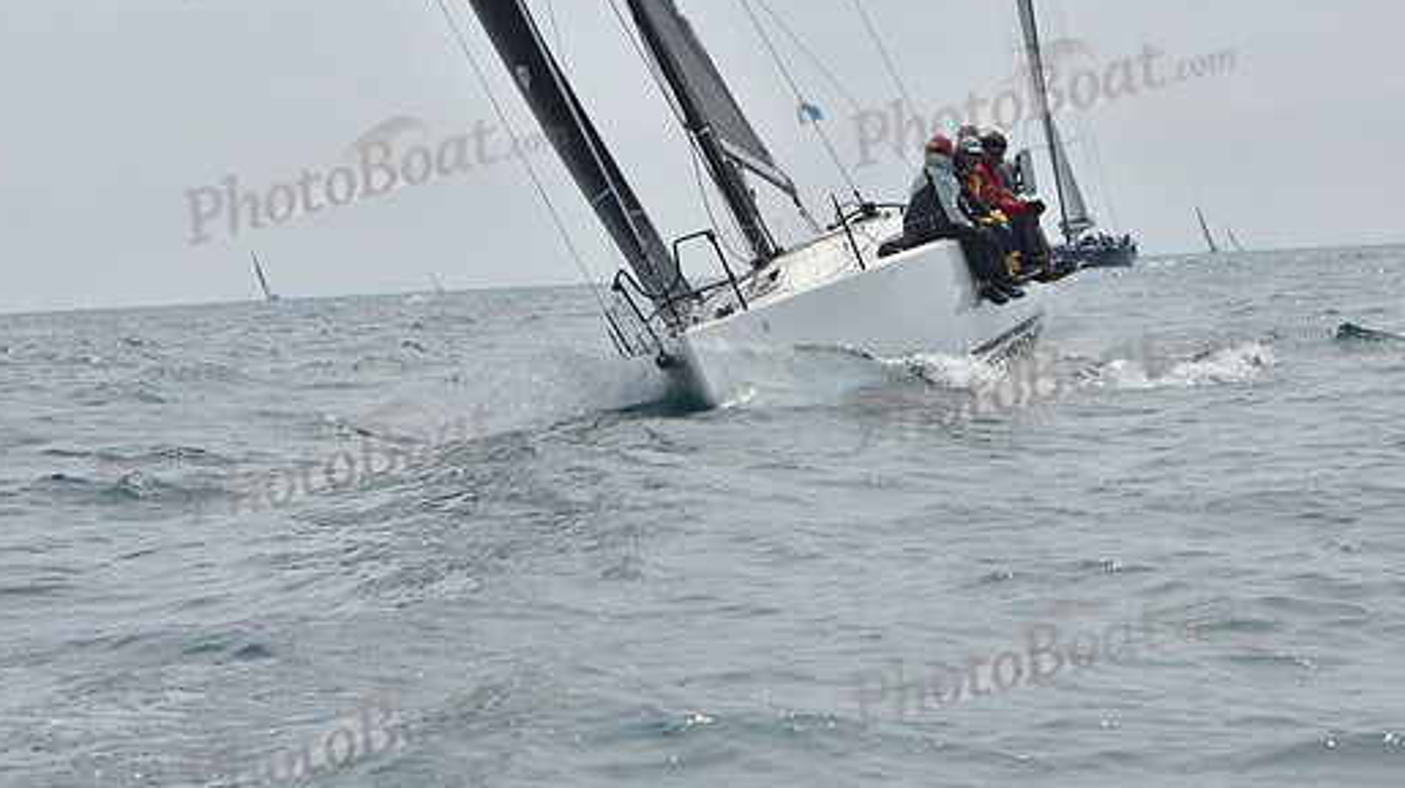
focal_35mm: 124
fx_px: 4617
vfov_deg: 9.8
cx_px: 712
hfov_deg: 17.3
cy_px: 277
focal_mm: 105
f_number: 13
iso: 250
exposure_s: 1/800
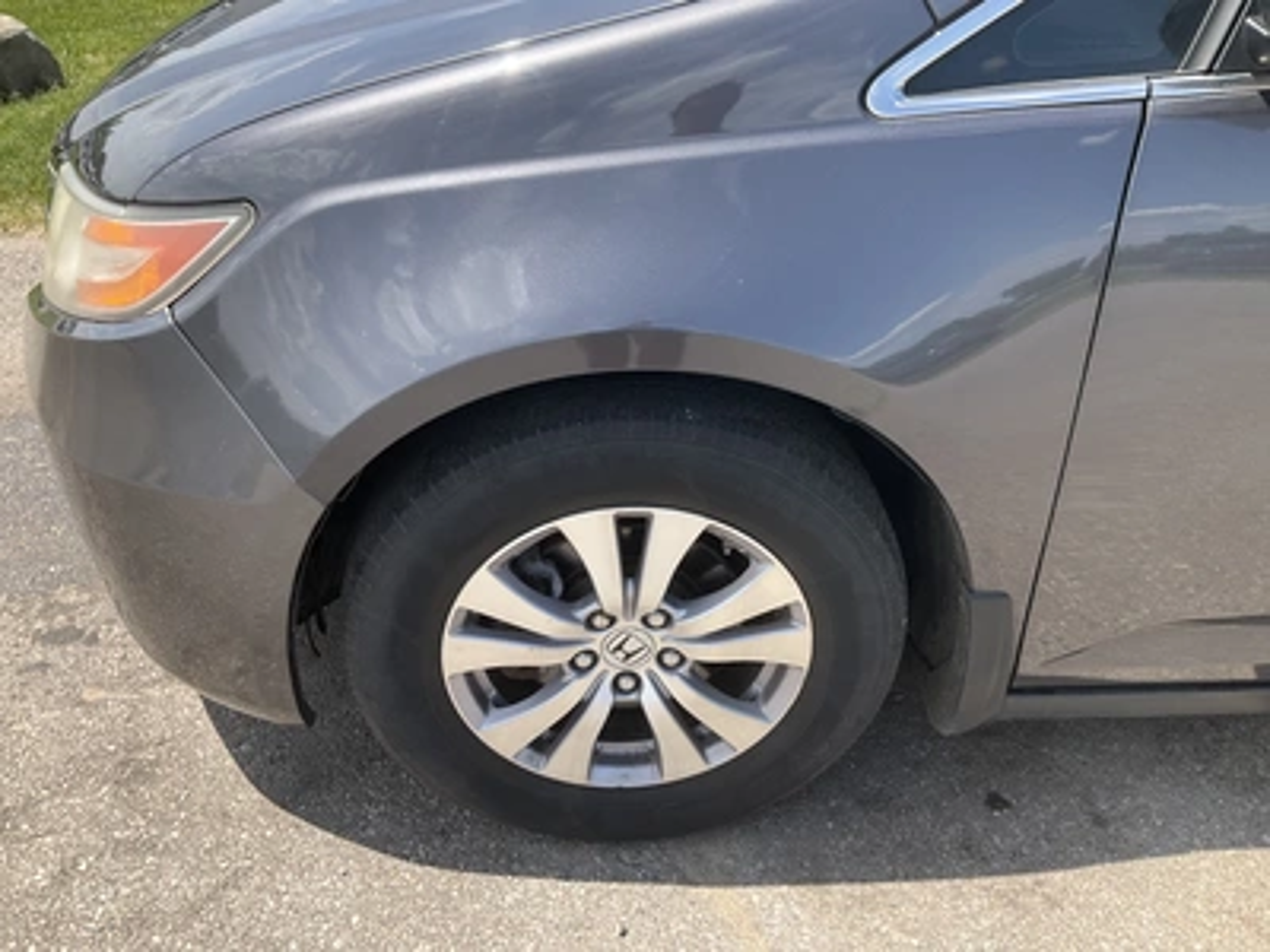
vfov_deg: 48.2
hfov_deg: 61.7
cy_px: 476
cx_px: 635
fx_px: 1064
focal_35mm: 29
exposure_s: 1/759
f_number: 1.8
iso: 25
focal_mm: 3
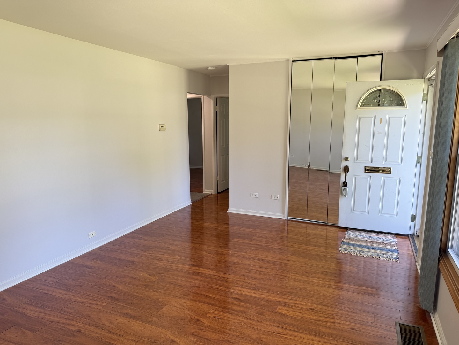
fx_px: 318
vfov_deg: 56.8
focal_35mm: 24
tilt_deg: -9.5
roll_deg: +0.1
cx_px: 230
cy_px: 172
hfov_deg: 71.6
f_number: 1.78
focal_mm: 6.76
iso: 80
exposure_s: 1/121
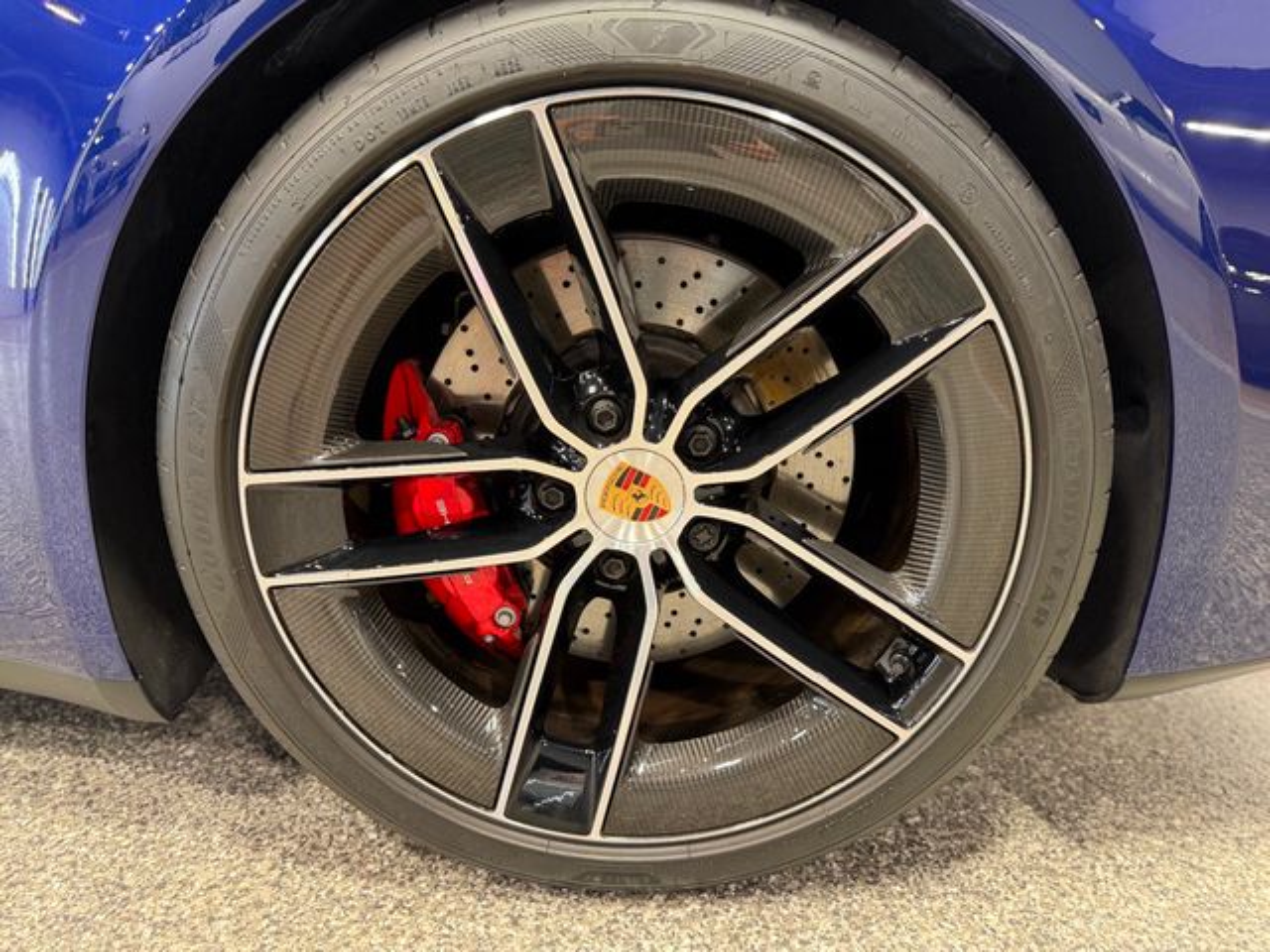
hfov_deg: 71.6
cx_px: 635
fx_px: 881
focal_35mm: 24
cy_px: 476
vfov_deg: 56.8
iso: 200
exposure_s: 1/60
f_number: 1.78
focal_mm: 6.76
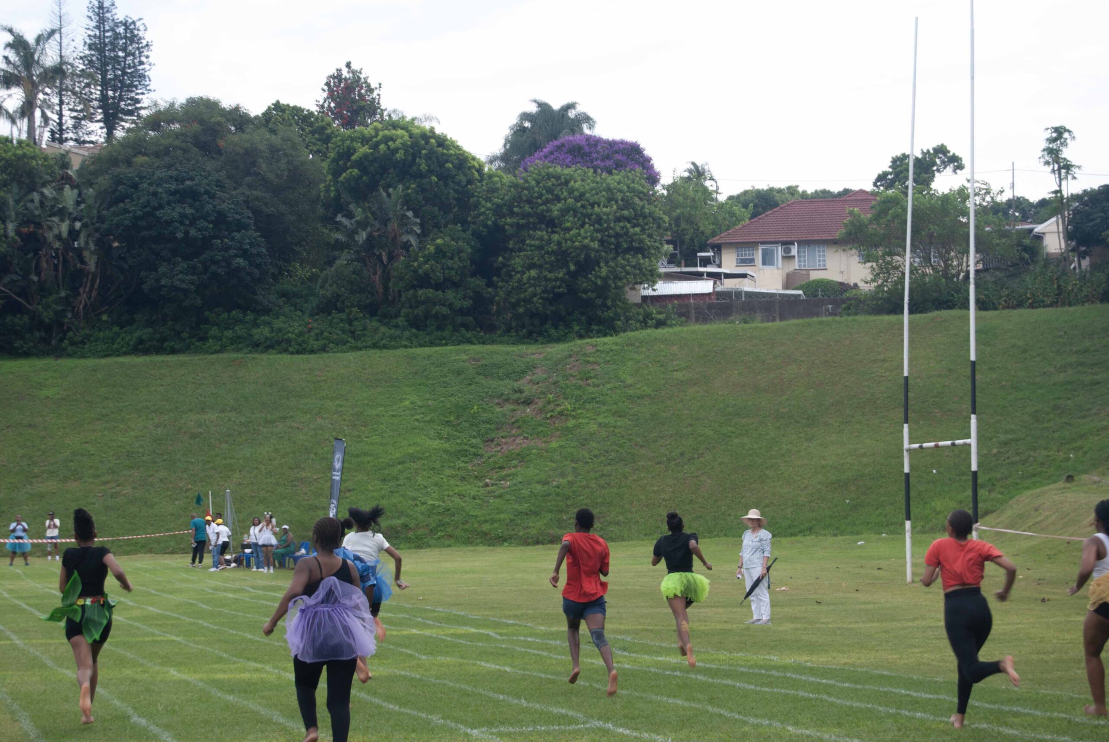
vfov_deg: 16.6
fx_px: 2545
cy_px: 371
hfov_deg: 24.6
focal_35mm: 82
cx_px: 554
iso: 100
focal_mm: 55
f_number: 5.6
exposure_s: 1/125
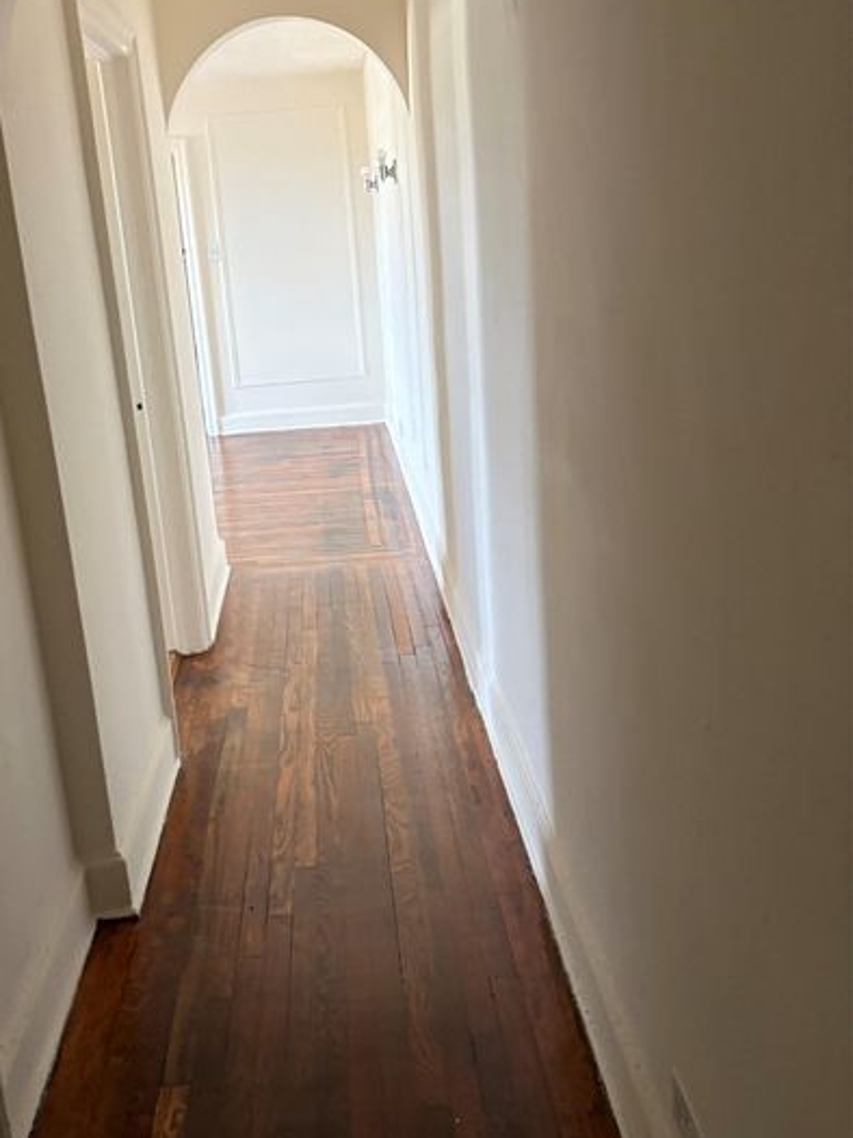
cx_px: 316
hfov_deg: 42.6
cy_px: 520
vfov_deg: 55.3
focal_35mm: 33
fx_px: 1085
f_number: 1.6
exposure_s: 1/60
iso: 250
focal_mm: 5.96
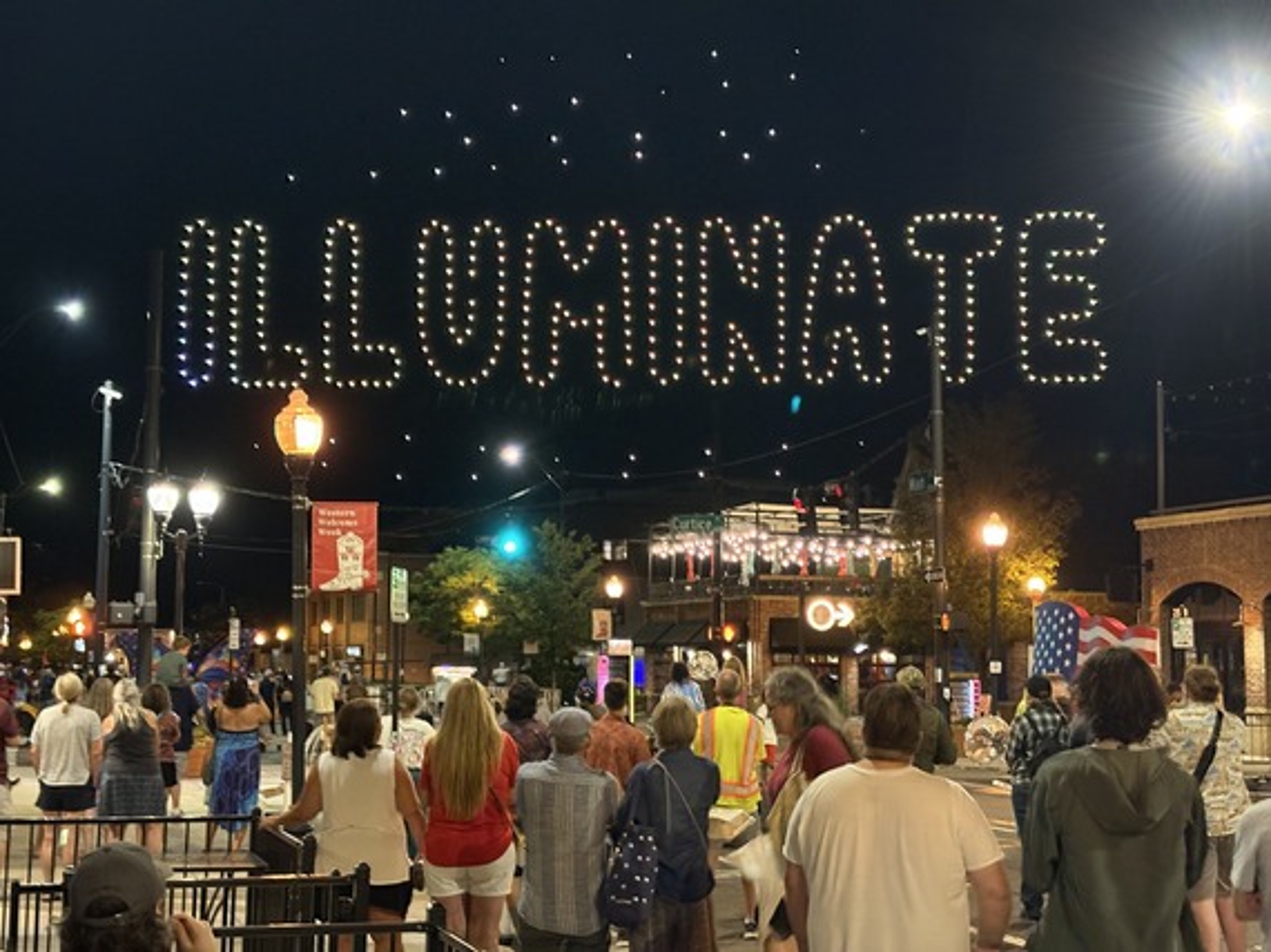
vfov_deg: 28.0
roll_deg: +0.1
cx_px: 636
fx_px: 1908
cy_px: 476
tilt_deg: +5.2
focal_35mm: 52
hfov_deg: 36.8
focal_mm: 5.96
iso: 320
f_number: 1.6
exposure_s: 1/20
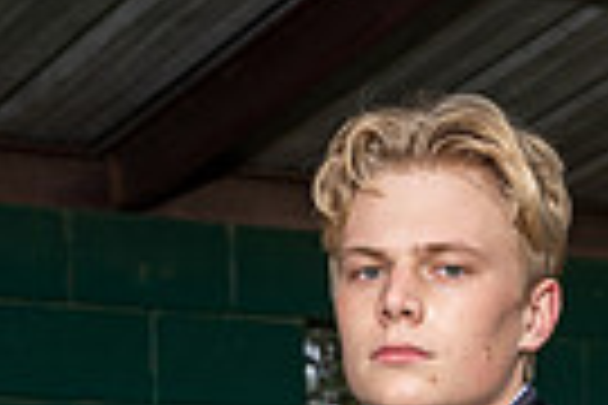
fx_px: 2482
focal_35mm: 147
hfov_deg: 13.9
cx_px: 419
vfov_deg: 8.6
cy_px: 950
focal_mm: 44
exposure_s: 1/125
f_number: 6.3
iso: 100
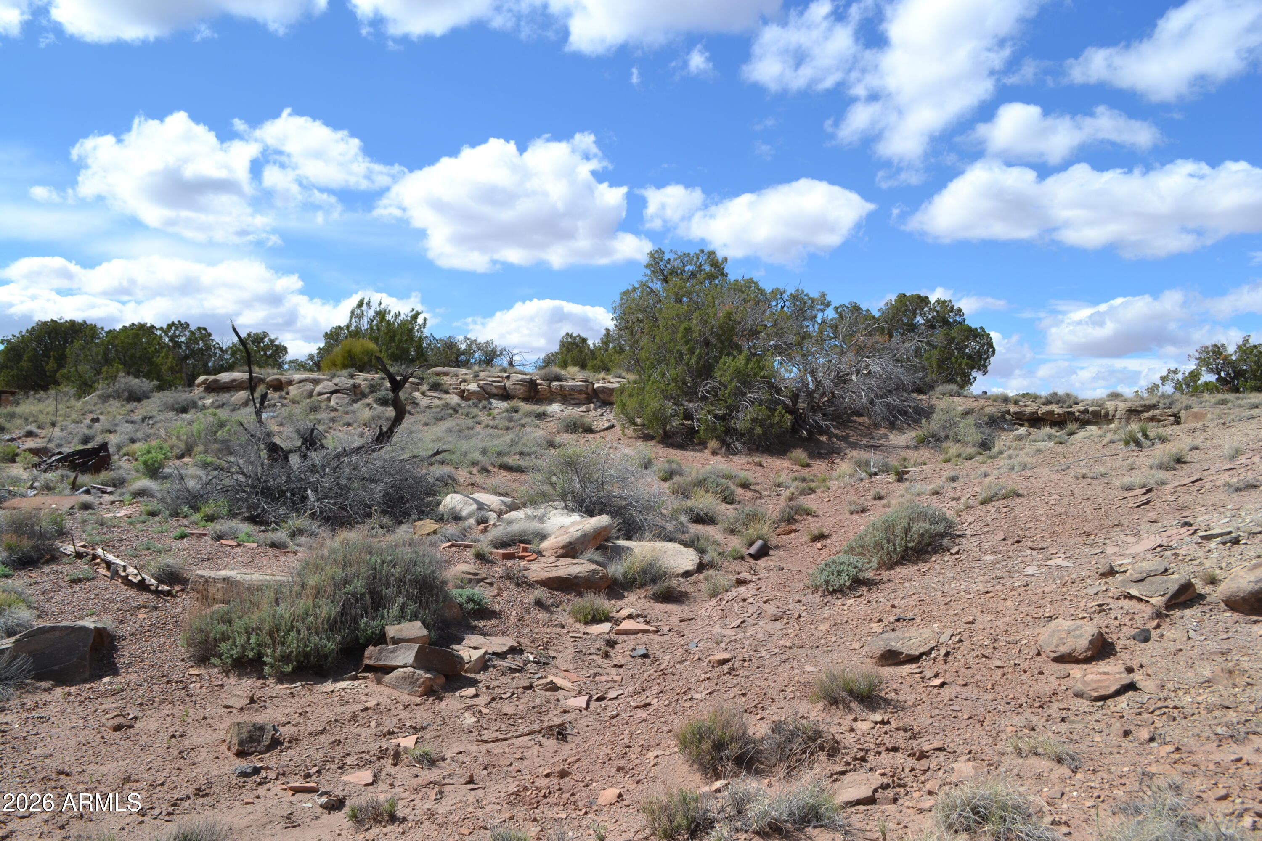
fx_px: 1052
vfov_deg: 43.6
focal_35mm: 30
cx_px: 631
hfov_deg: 61.9
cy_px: 420
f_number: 8
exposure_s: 1/250
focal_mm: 20
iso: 100
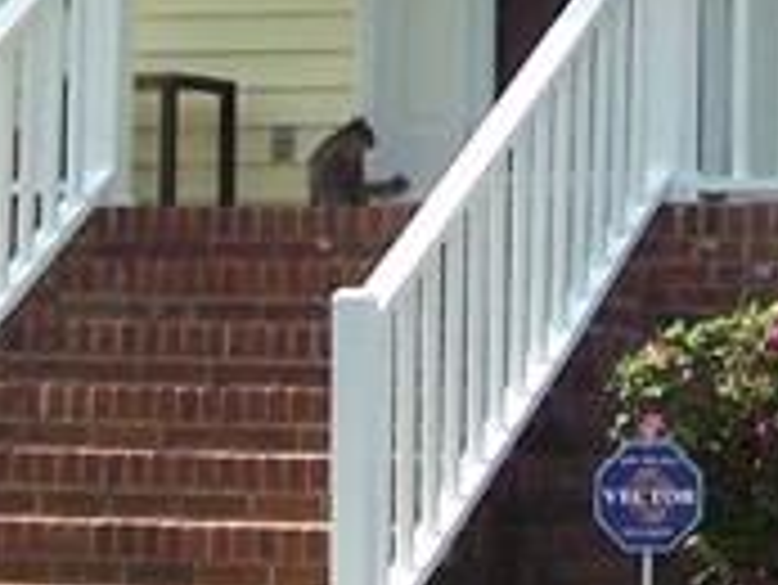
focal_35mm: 225
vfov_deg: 6.5
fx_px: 5060
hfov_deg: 8.7
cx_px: 911
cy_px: -333
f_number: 4
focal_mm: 6.3
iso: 160
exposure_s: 1/1000
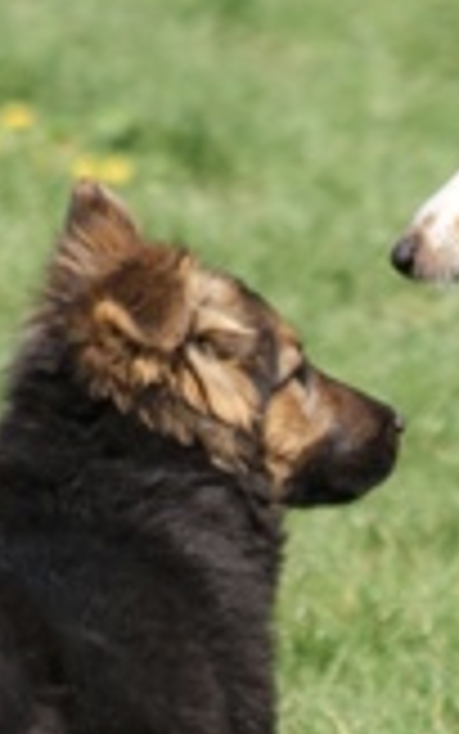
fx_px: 24017
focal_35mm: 1201
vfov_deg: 1.7
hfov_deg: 1.1
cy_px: 682
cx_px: 477
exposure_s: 1/400
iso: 100
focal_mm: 200
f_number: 5
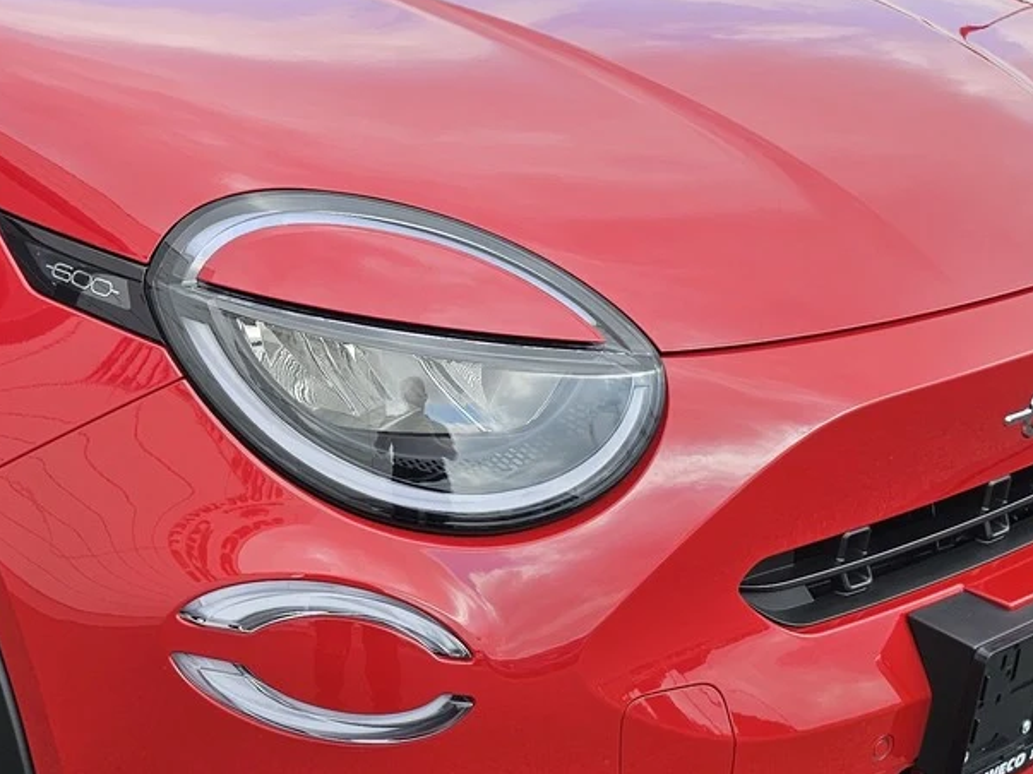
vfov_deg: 24.0
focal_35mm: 61
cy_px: 336
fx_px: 1820
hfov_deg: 30.9
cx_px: 207
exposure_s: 1/345
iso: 10
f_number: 1.7
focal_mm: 6.3
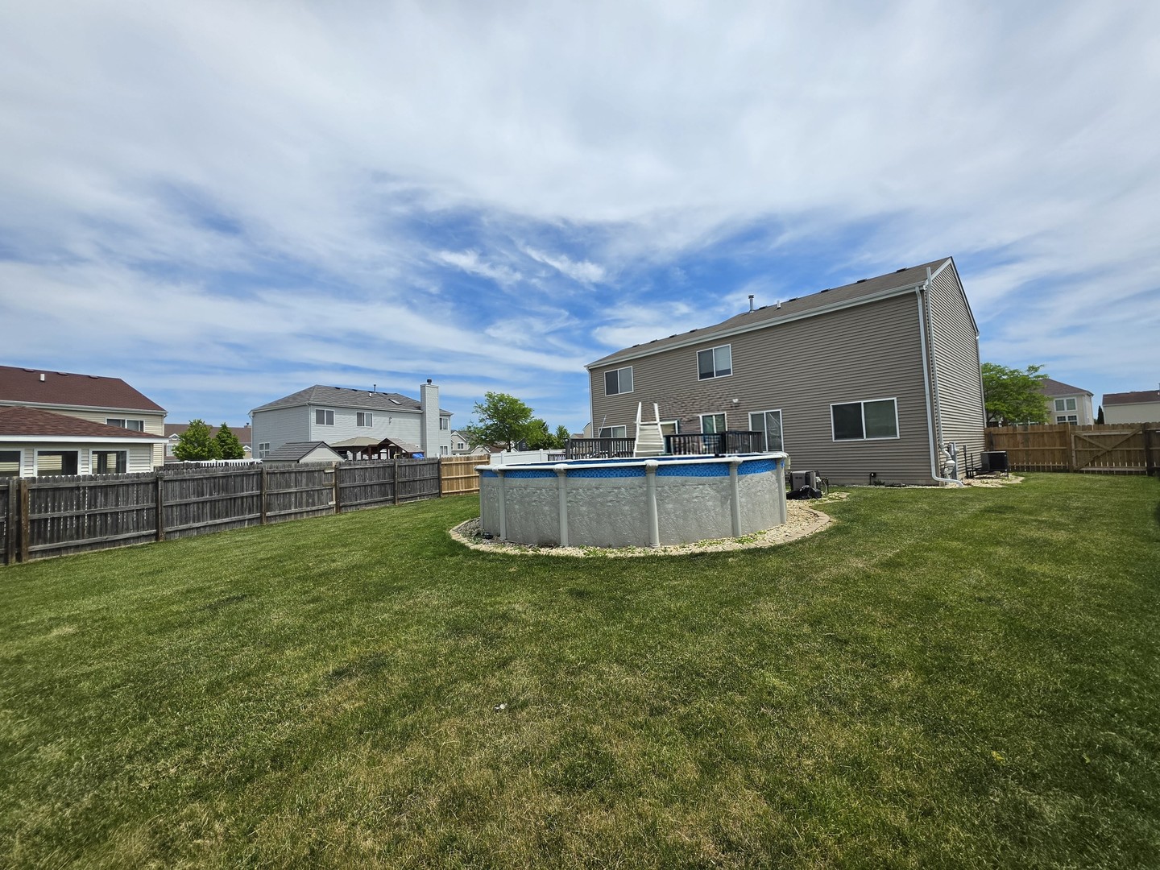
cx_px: 580
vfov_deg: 89.9
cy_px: 435
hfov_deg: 106.2
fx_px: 436
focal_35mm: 13
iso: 32
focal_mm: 2.2
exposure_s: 1/2866
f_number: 1.9
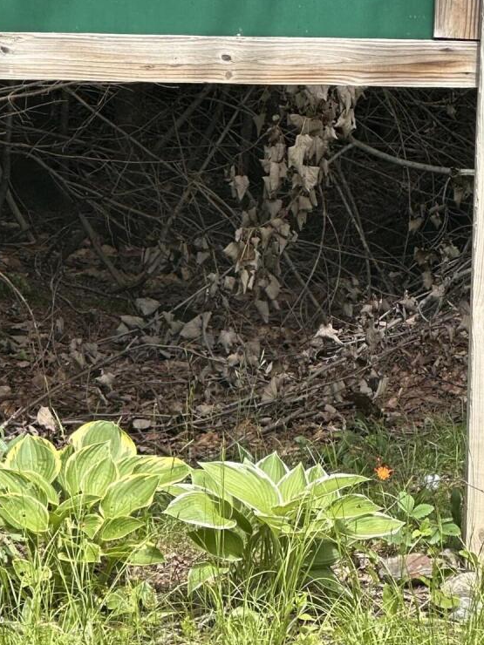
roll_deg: -1.6
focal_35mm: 208
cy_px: 168
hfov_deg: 7.1
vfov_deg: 9.5
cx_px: 116
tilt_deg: -5.3
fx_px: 3878
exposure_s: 1/171
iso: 32
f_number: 2.8
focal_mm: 9
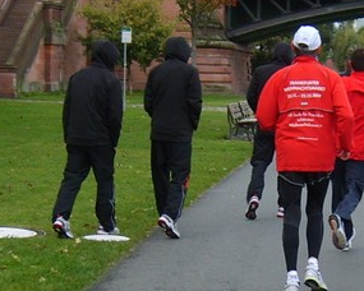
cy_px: 237
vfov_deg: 12.8
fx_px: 1293
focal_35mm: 120
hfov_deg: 15.9
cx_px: 319
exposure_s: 1/350
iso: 100
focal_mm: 5.8
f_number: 2.8
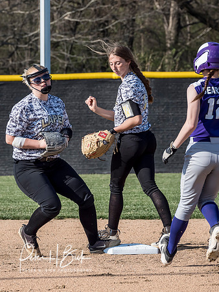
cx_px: 36
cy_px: 144
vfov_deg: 4.5
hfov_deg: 3.4
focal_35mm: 442
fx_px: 3723
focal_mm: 162
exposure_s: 1/1600
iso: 400
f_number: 6.3
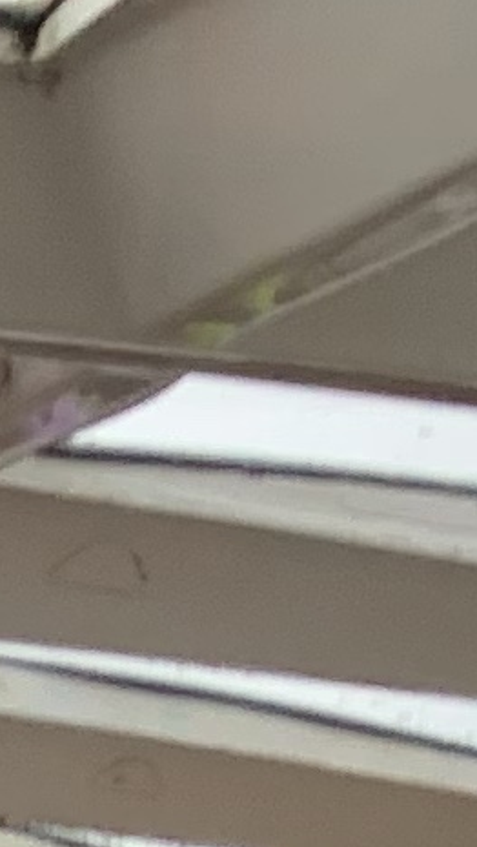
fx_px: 5322
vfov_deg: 8.3
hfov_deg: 4.9
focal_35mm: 237
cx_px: -949
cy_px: 2133
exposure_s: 1/120
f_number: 2.4
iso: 64
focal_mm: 3.3
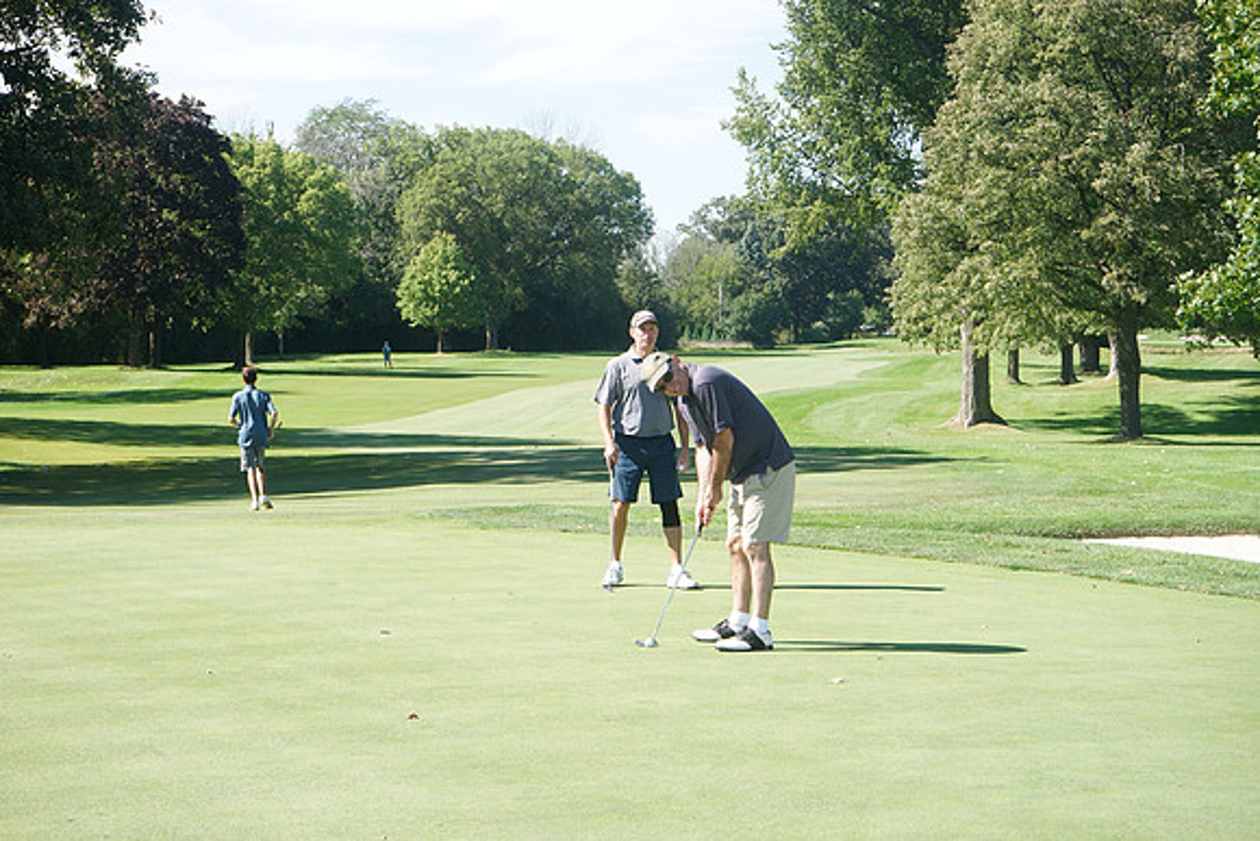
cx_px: 630
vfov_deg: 19.5
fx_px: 2450
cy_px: 420
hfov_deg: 28.8
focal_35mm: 70
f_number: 11
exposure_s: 1/200
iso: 400
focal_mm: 70
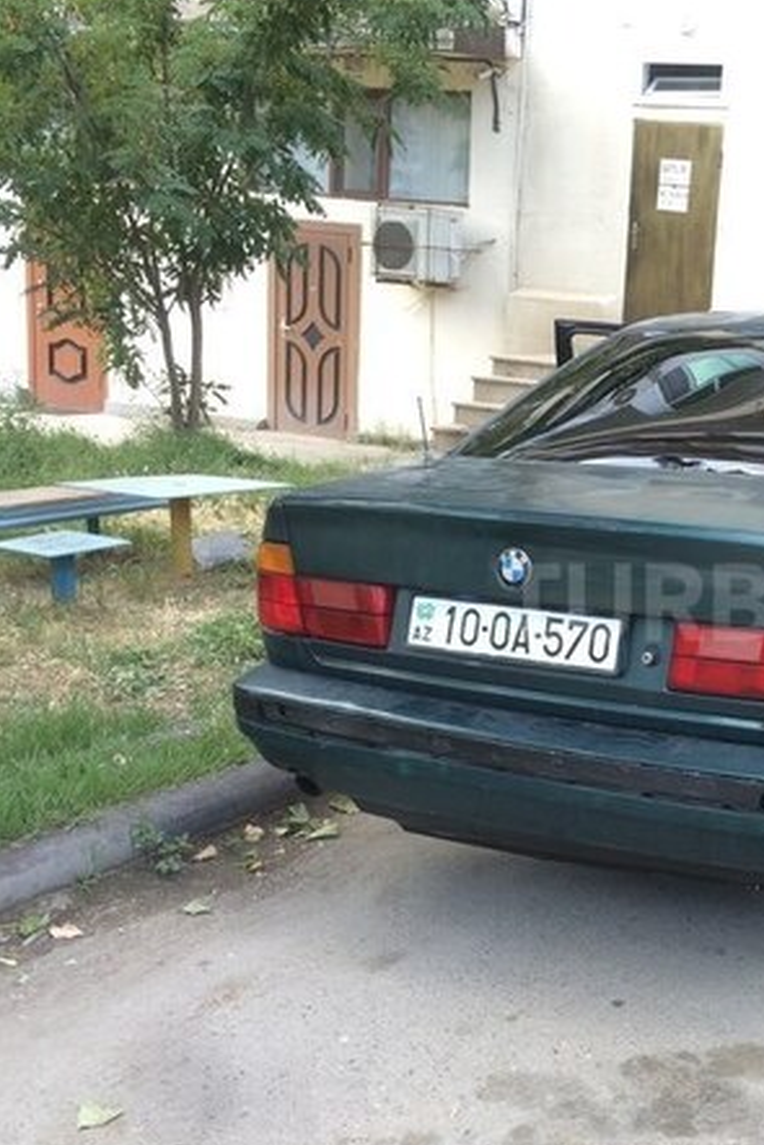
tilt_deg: -11.7
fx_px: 1431
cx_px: 767
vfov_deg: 43.6
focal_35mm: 45
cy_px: 602
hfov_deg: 28.1
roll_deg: -3.5
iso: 32
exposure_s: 1/124
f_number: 2.2
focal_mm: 4.15
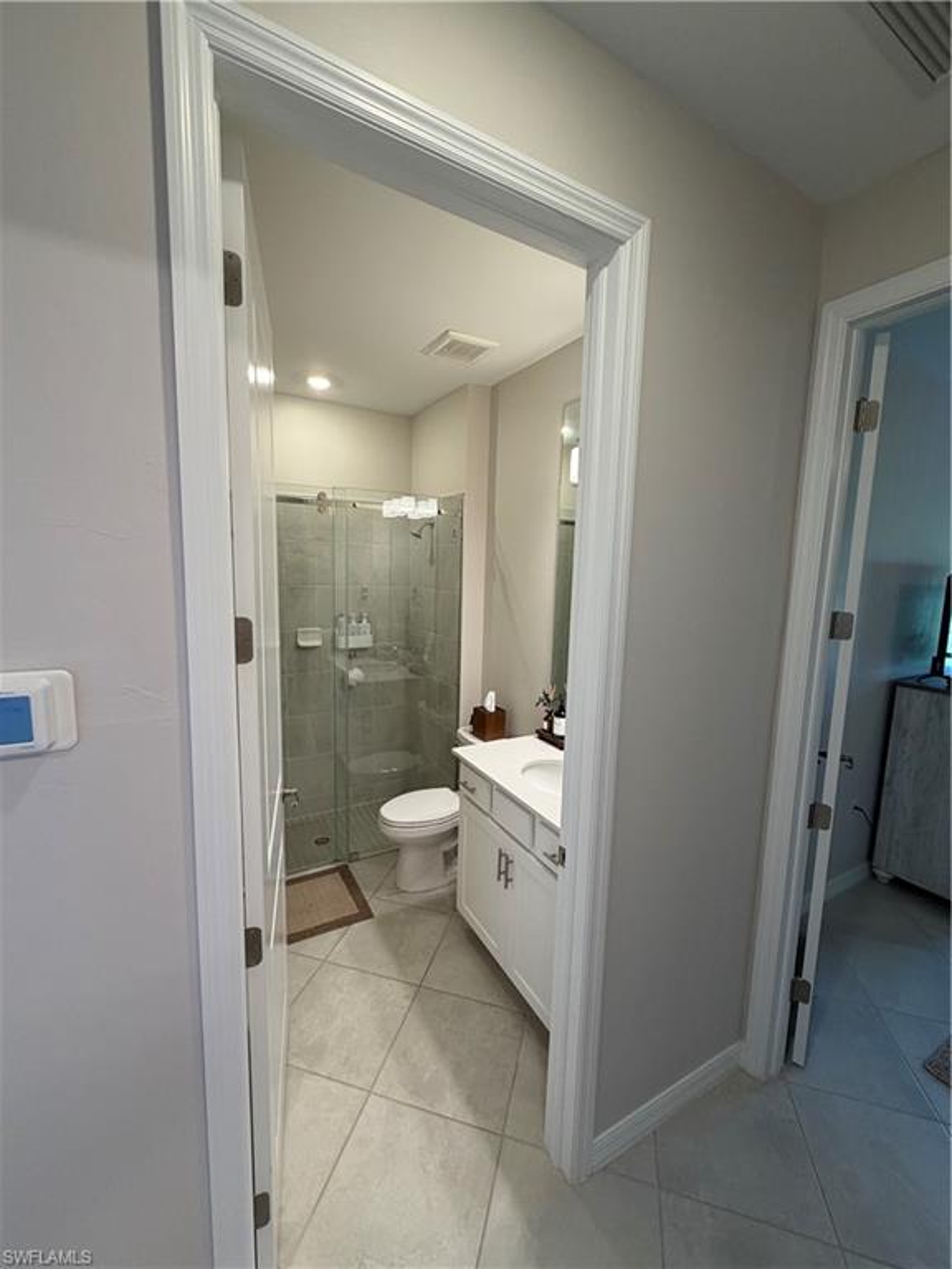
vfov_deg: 102.1
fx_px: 513
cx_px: 476
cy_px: 634
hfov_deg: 85.7
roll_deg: -1.6
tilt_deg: -7.9
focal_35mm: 14
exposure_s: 1/120
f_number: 2.2
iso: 200
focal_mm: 2.22
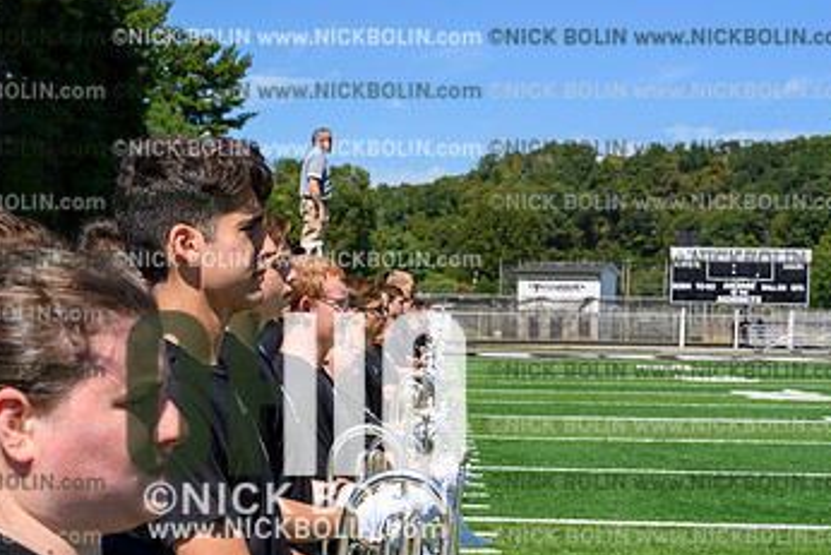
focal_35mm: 72
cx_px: 295
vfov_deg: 18.8
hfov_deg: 27.9
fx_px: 1663
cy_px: 426
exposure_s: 1/400
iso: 160
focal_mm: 43
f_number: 8
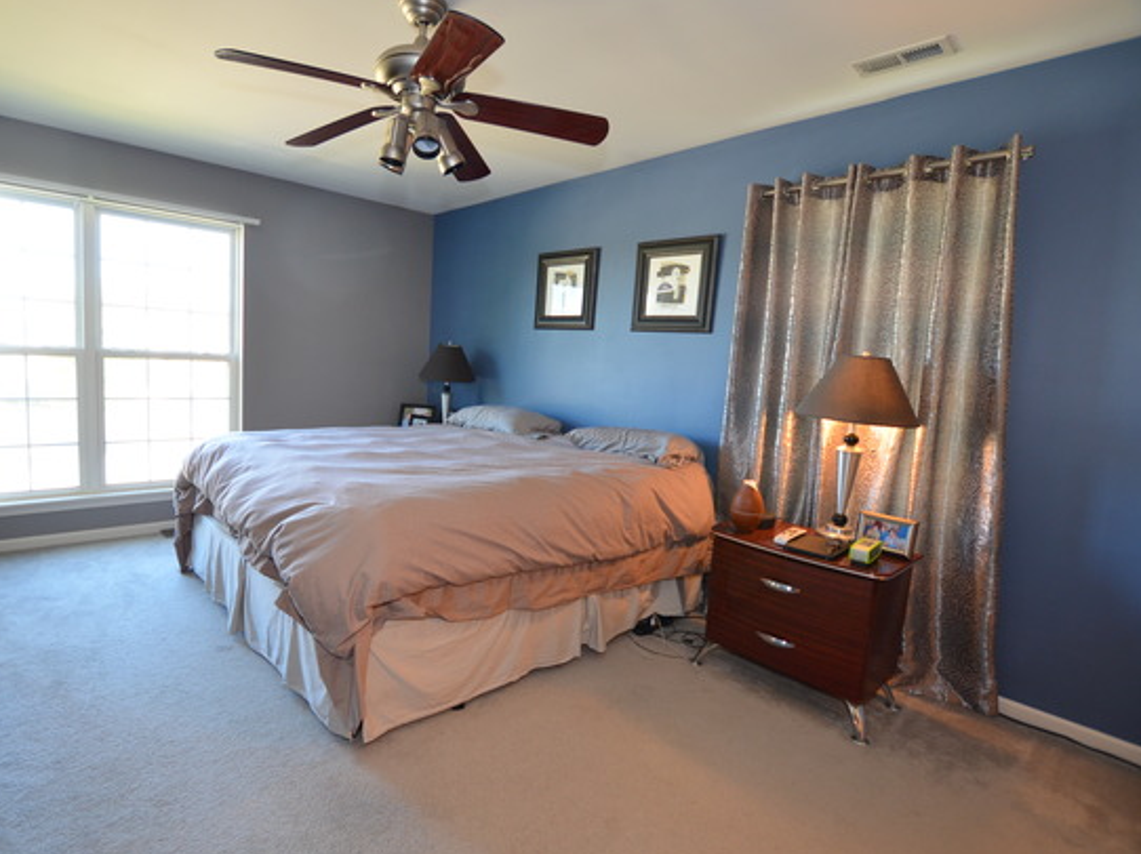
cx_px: 472
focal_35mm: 17
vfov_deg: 74.7
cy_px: 438
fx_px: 560
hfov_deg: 90.2
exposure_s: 1/60
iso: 500
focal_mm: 10
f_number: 4
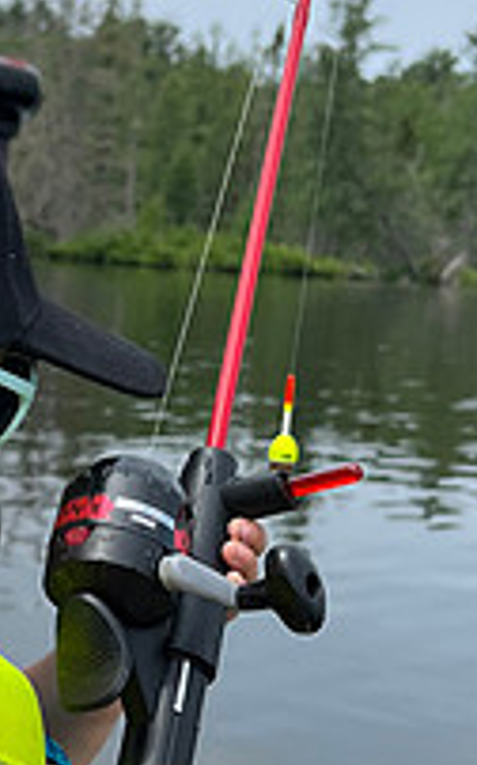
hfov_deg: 16.3
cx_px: 51
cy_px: 492
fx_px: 1646
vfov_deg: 26.1
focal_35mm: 79
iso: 50
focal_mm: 5.7
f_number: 1.5
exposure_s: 1/4274
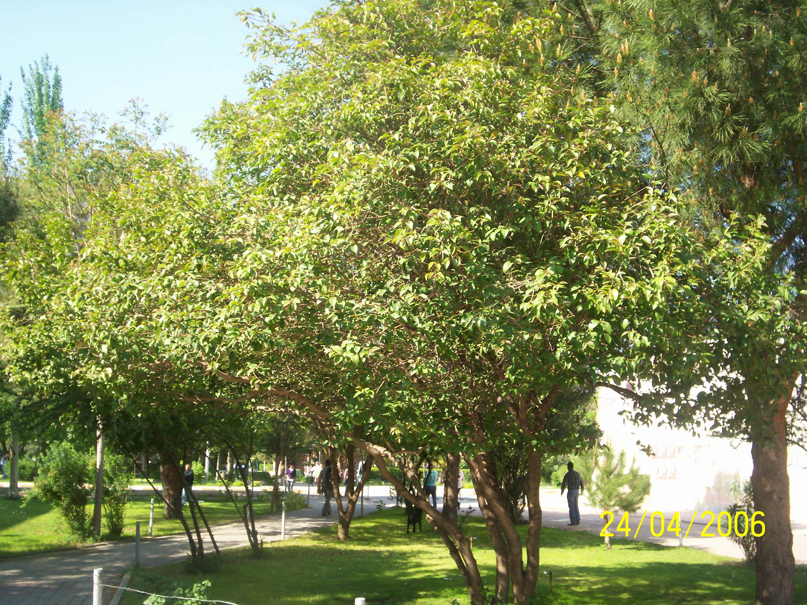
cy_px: 302
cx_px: 404
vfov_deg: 39.7
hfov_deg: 51.4
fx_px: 839
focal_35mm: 36
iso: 100
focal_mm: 5.9
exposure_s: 1/171
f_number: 4.5
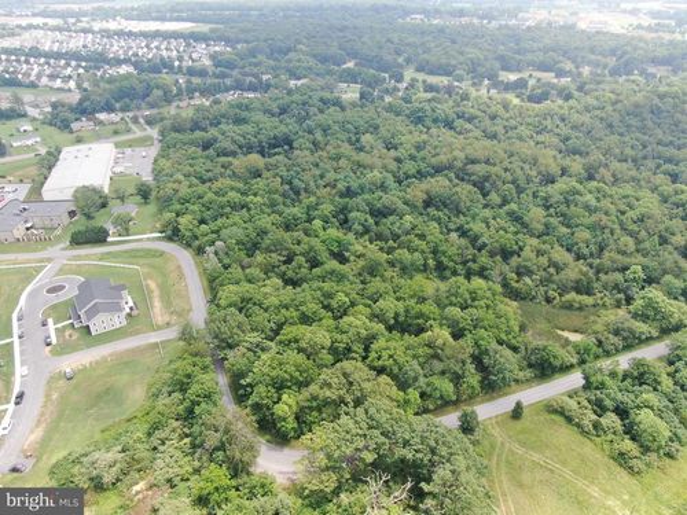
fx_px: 476
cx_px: 344
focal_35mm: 24
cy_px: 258
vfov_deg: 56.8
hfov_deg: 71.6
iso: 110
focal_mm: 4.39
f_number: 2.8
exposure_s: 1/400
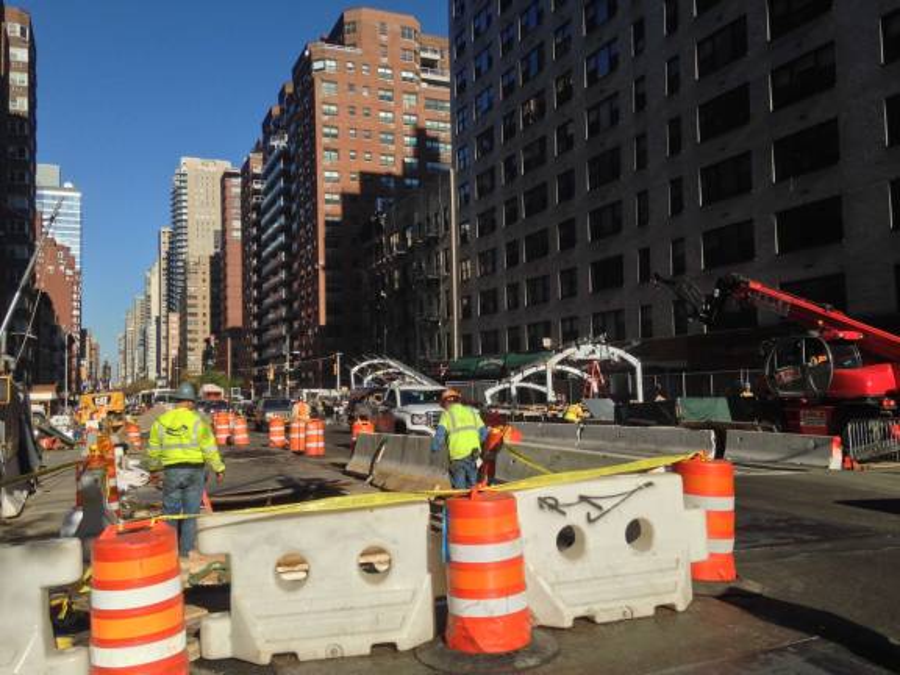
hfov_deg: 55.4
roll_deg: +1.8
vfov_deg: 42.9
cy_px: 338
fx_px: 858
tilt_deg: +2.0
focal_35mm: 33
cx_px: 450
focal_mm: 4.12
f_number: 2.4
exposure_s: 1/2088
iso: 50
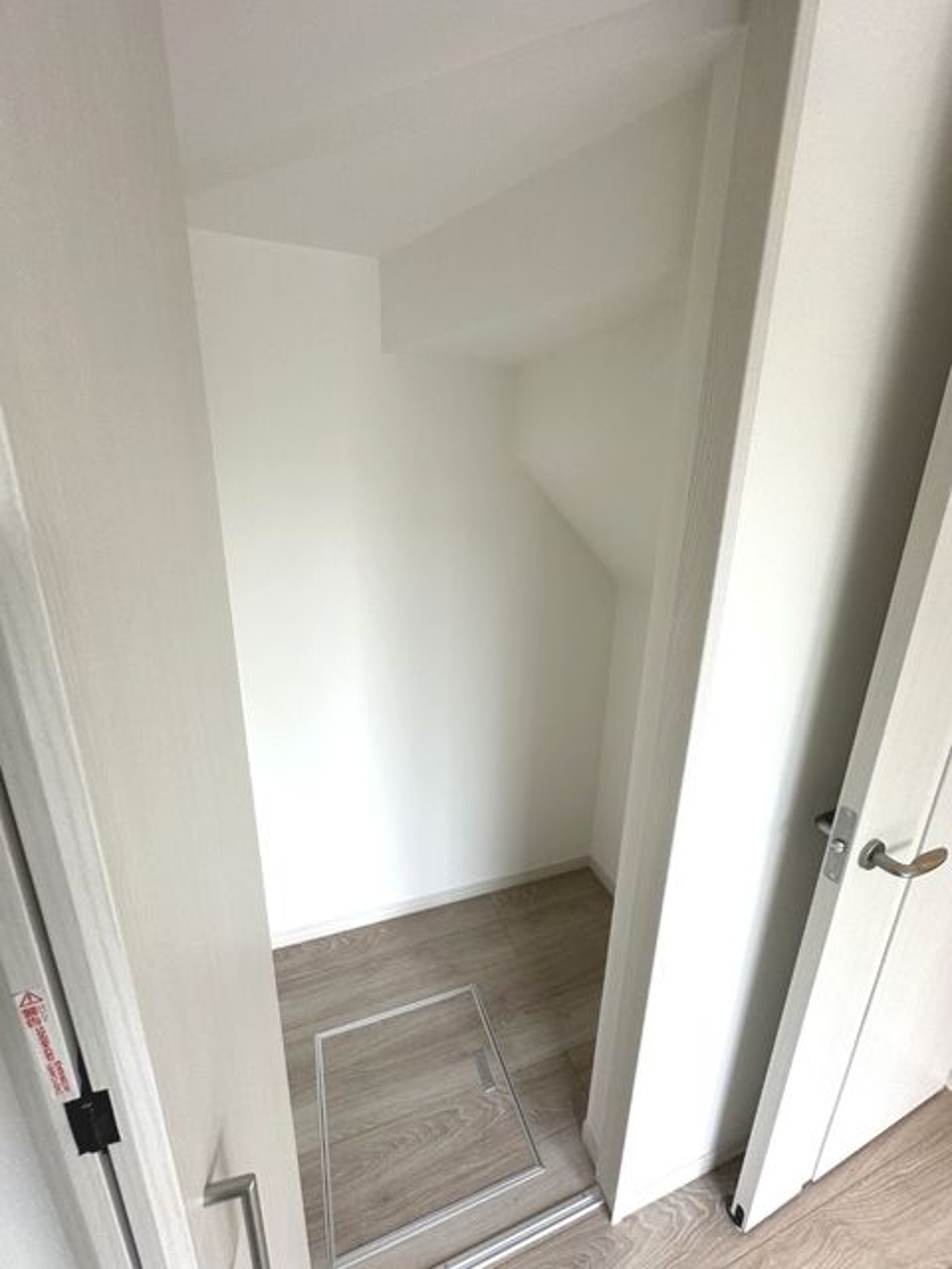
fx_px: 513
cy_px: 634
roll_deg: -1.5
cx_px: 476
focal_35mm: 14
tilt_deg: -17.5
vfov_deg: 102.1
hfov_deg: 85.7
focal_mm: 2.22
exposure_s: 1/99
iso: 64
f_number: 2.2
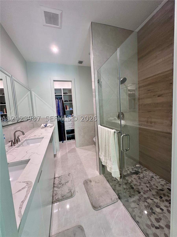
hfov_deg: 85.7
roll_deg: +2.2
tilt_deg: -4.9
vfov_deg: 102.1
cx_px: 88
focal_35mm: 14
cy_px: 118
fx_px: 95
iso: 160
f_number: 2.2
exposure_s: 1/60
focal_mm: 2.22
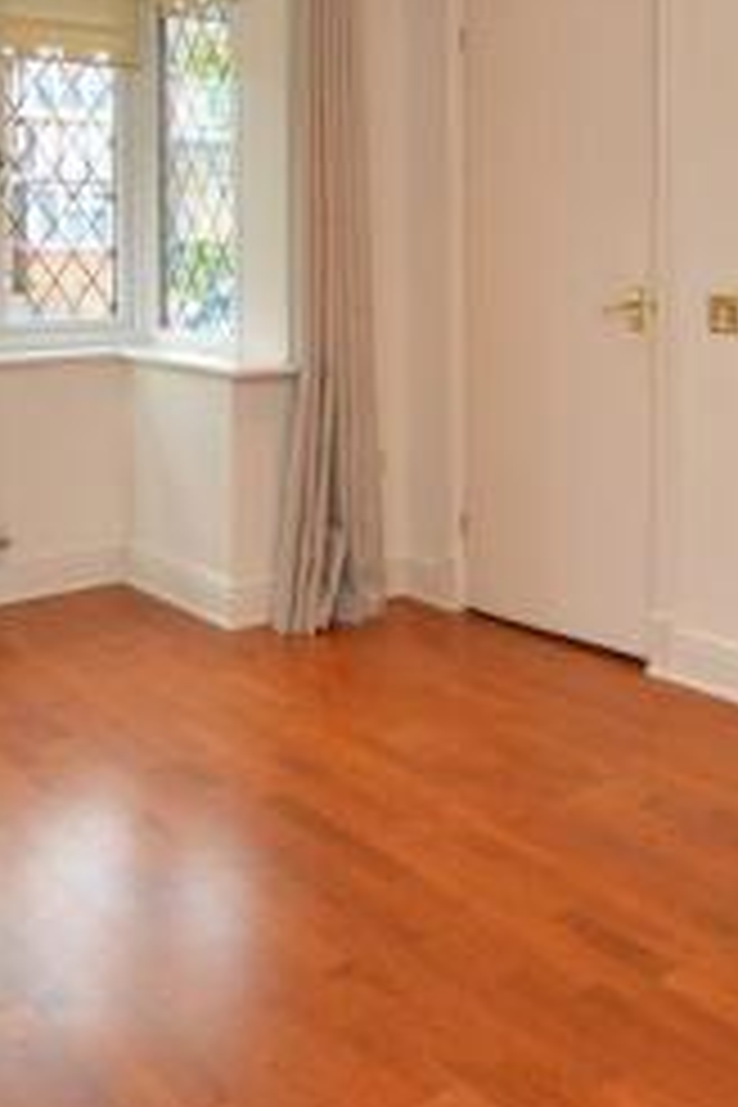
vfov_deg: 46.3
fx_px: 1230
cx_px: 457
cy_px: 245
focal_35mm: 40
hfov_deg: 33.3
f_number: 4
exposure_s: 1/60
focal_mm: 10
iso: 500
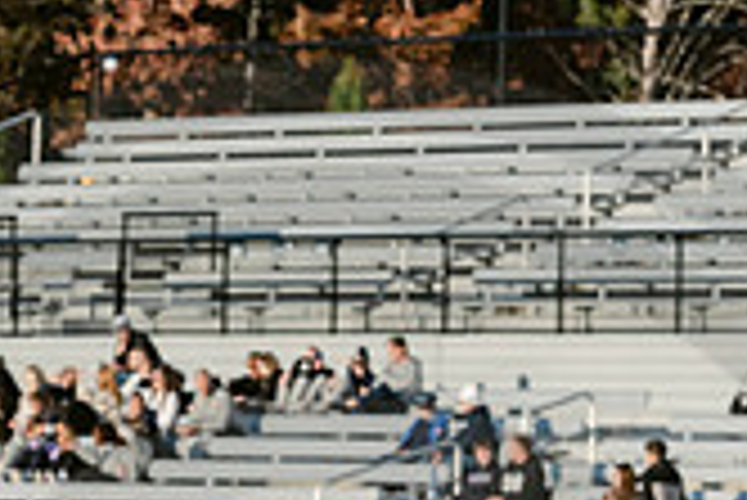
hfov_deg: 4.4
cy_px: 858
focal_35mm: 472
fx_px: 9802
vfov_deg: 2.9
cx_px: 324
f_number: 7.1
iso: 1250
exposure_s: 1/4000
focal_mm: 135
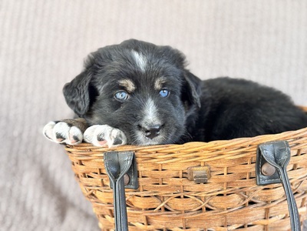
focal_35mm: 52
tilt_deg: -6.9
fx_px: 461
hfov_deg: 36.8
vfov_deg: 28.0
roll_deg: +0.8
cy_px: 116
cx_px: 154
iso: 64
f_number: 1.6
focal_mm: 5.96
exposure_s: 1/60
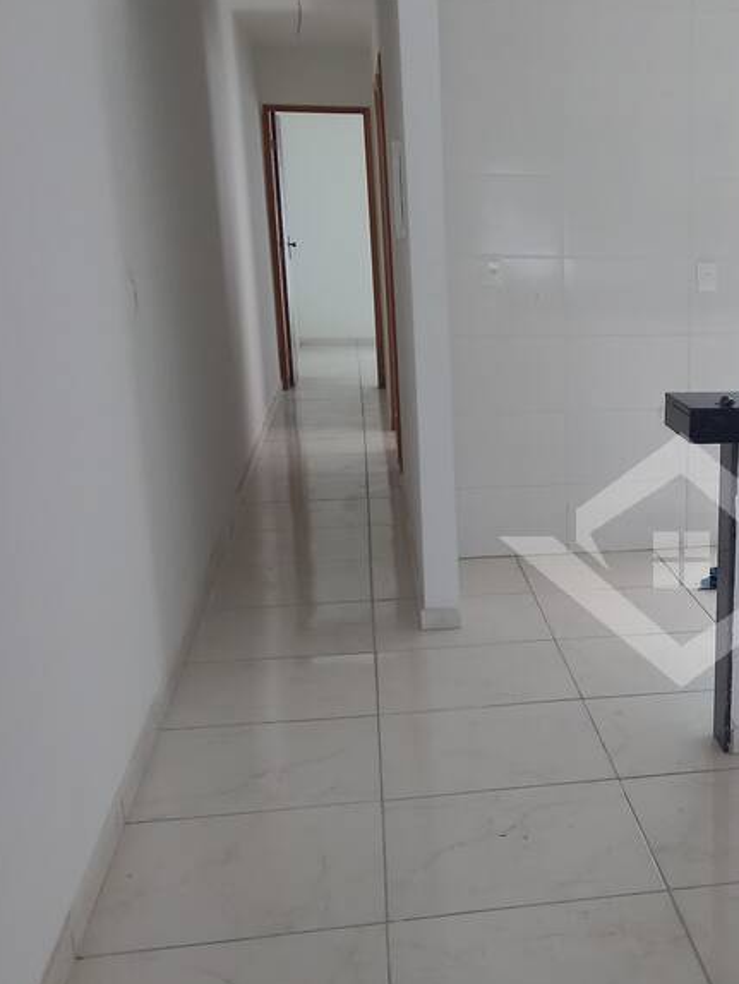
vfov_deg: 40.3
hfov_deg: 29.5
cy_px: 561
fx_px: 1337
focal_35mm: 47
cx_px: 682
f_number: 2
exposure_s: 1/294
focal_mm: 4.6
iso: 200
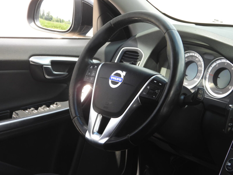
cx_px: 116
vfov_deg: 17.4
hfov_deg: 23.0
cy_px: 88
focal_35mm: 85
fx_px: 572
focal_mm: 15.3
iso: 160
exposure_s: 1/60
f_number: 3.5
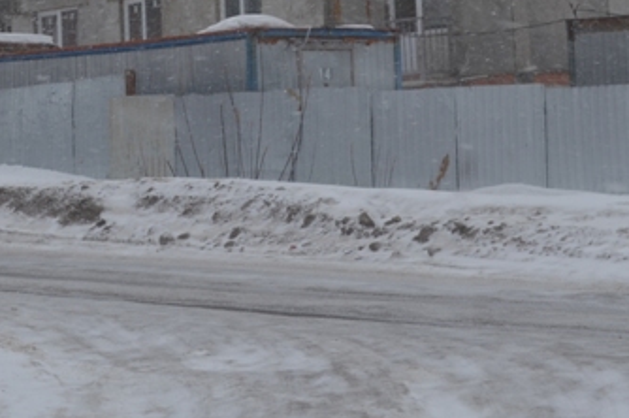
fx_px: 2331
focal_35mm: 134
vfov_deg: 10.0
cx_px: 252
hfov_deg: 15.4
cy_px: -127
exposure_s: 1/200
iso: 100
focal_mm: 29
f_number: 7.1
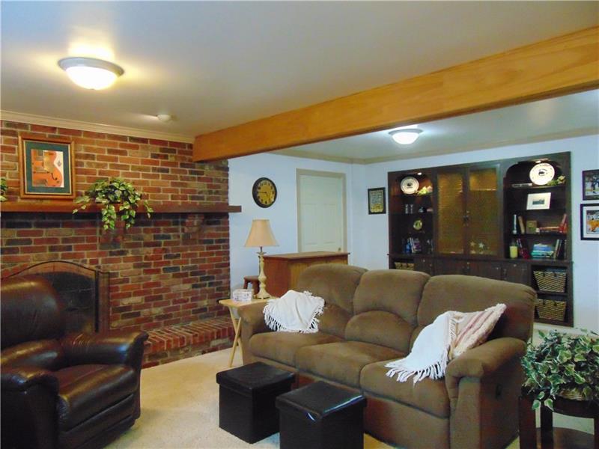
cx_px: 300
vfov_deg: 54.9
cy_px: 224
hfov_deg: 69.4
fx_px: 433
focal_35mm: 25
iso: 800
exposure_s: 1/40
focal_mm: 4.5
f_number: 3
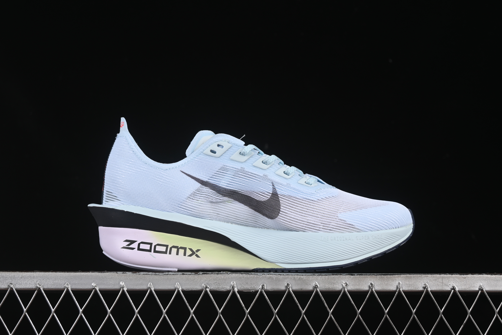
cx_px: 251
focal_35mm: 75
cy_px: 168
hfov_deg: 27.0
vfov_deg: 18.2
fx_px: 1046
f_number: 8
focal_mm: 50
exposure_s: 1/80
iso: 160
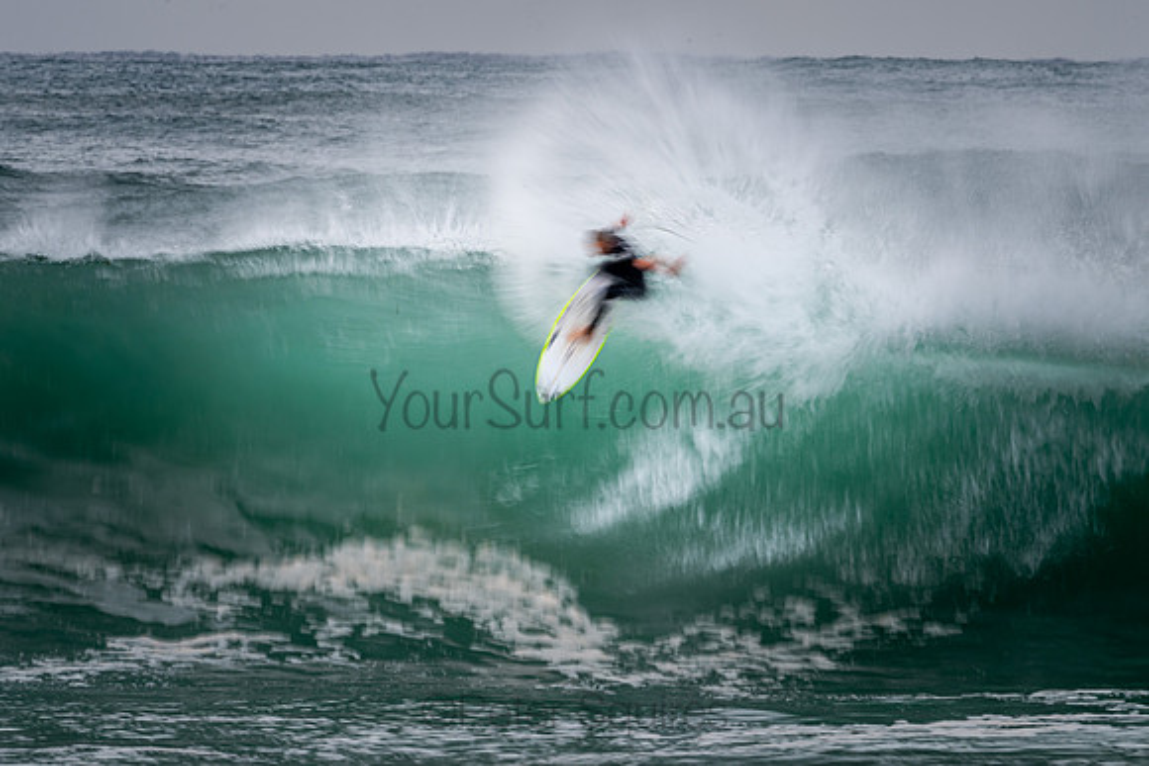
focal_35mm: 614
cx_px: 597
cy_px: 463
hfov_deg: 3.4
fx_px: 19594
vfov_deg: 2.2
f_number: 20
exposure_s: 1/20
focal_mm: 500
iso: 64
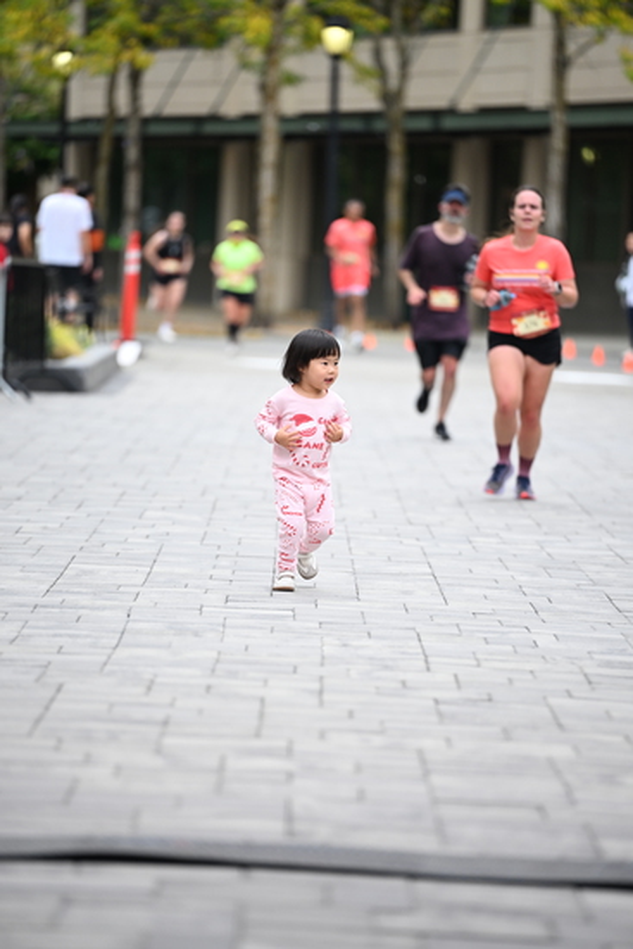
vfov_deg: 10.3
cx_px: 316
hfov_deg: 6.9
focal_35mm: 200
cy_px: 474
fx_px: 5271
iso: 640
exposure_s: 1/2000
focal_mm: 200
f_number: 2.8
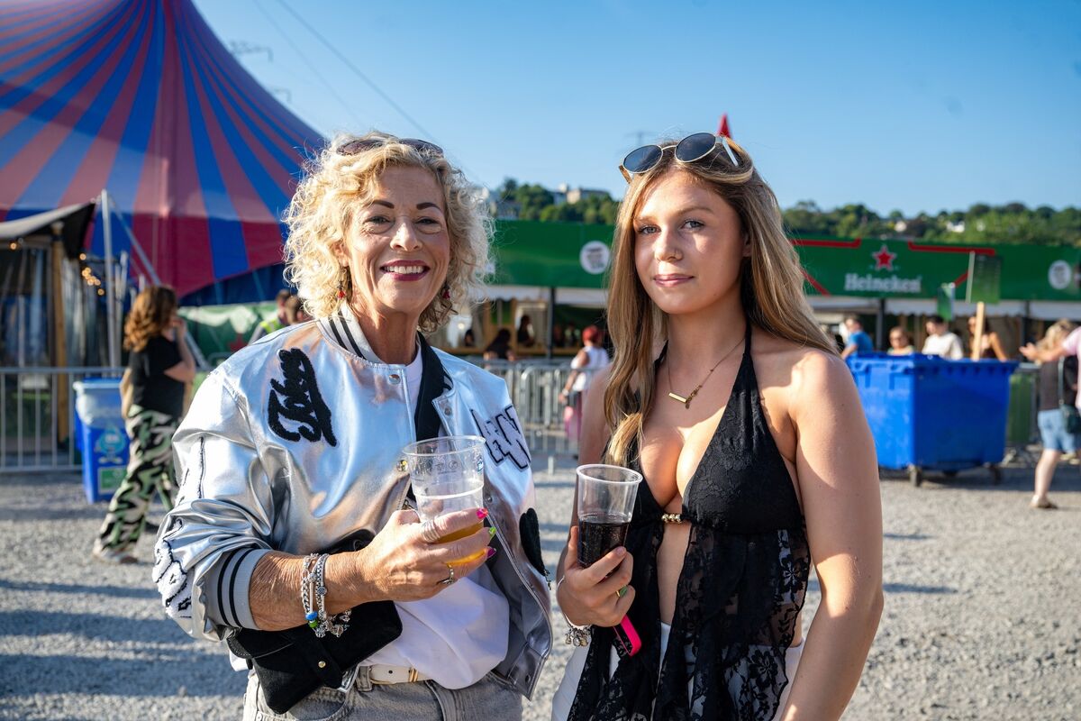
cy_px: 360
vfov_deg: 38.9
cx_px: 540
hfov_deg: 55.8
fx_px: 1021
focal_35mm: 34
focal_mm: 34
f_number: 5
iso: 200
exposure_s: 1/400
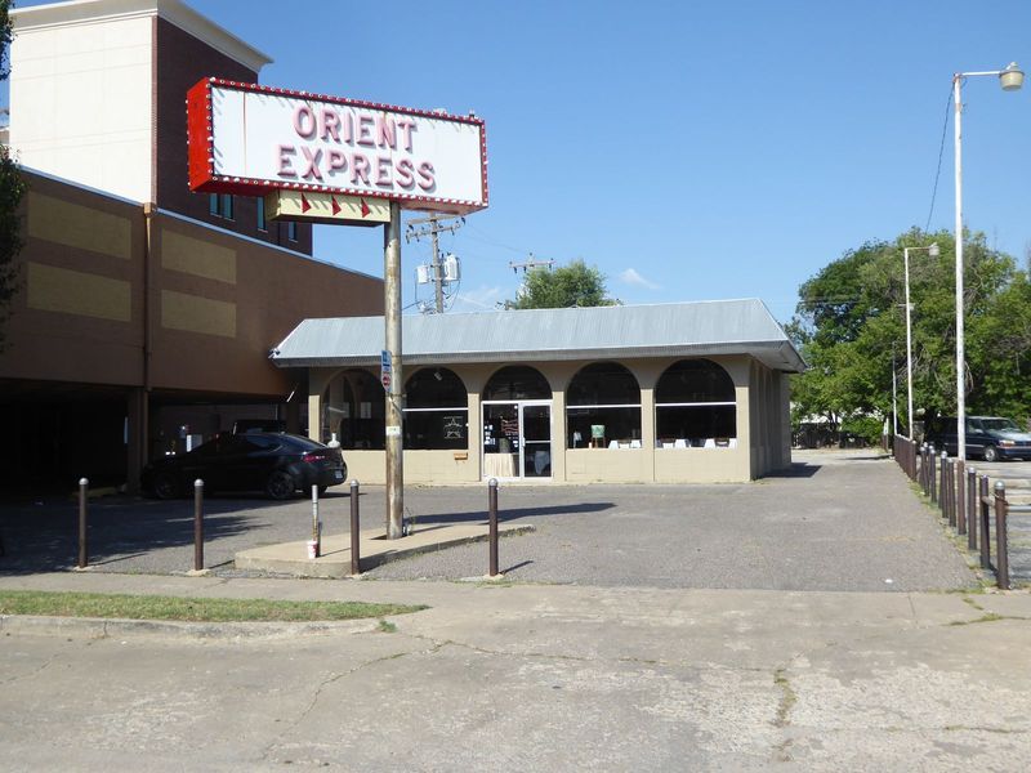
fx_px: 1162
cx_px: 516
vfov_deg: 36.8
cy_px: 386
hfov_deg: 47.9
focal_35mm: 39
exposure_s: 1/640
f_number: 3.7
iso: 80
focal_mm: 6.7
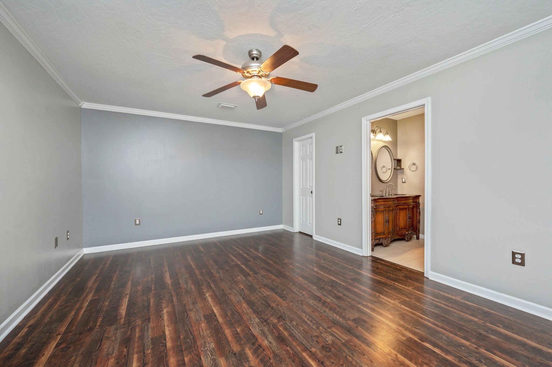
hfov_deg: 104.3
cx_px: 276
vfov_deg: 81.1
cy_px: 184
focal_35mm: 14
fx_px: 214
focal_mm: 14
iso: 400
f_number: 9
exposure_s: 1/20
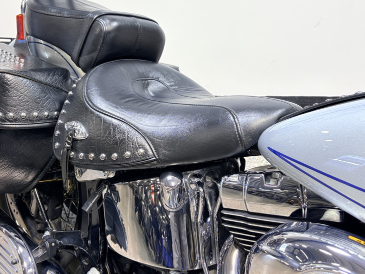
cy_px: 91
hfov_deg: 48.9
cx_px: 161
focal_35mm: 38
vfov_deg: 37.3
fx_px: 401
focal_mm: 5.96
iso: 50
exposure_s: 1/120
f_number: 1.6
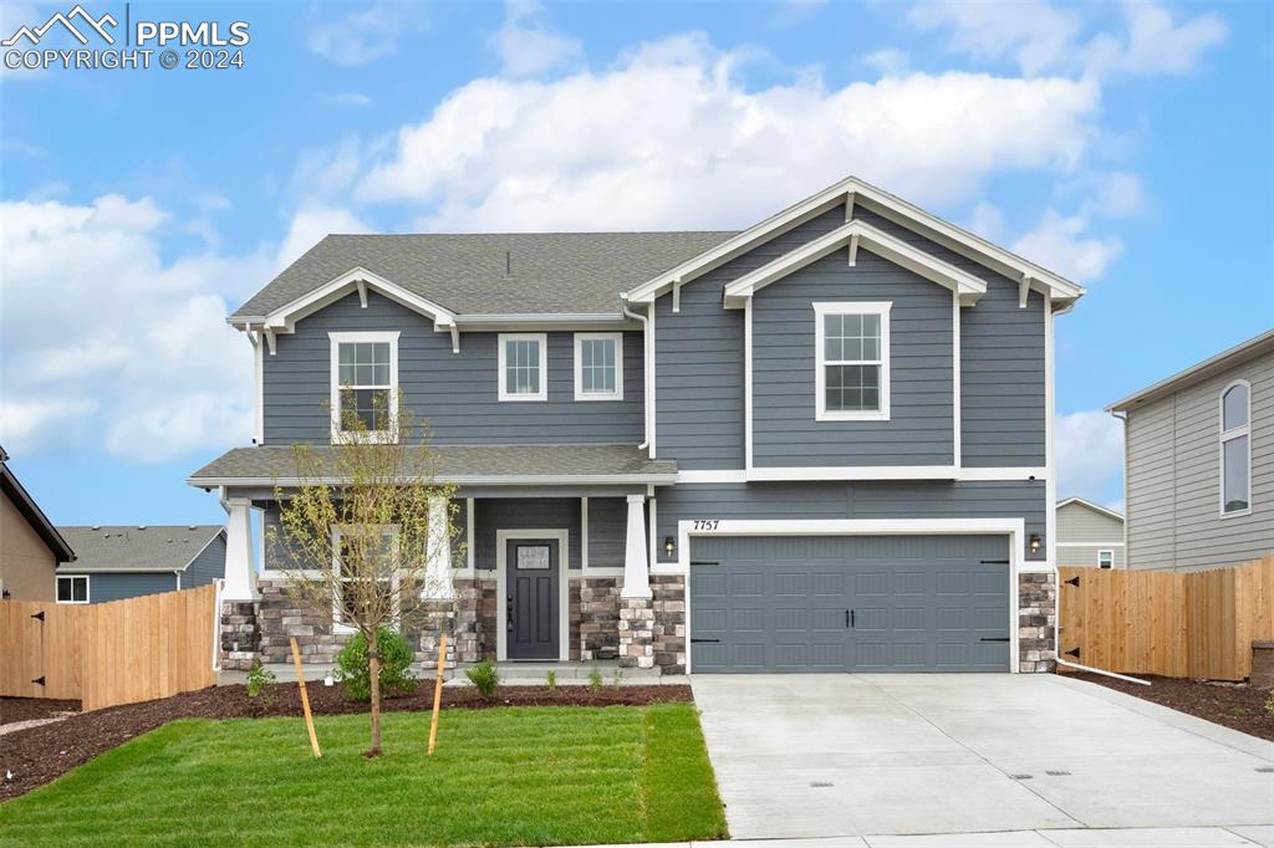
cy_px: 424
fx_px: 1238
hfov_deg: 54.4
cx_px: 637
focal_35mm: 35
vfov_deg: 37.8
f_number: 7.1
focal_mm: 35
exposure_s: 1/2500
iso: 1000
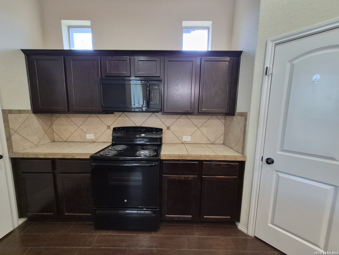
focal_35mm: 13
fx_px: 127
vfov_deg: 89.9
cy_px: 128
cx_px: 170
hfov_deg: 106.2
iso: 500
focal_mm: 1.74
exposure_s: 1/60
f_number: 2.2
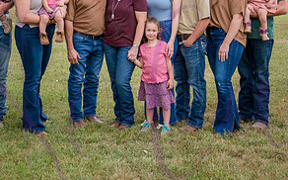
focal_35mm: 77
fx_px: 604
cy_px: 25
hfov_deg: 26.8
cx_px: 122
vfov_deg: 16.7
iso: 400
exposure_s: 1/500
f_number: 4.5
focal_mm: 38
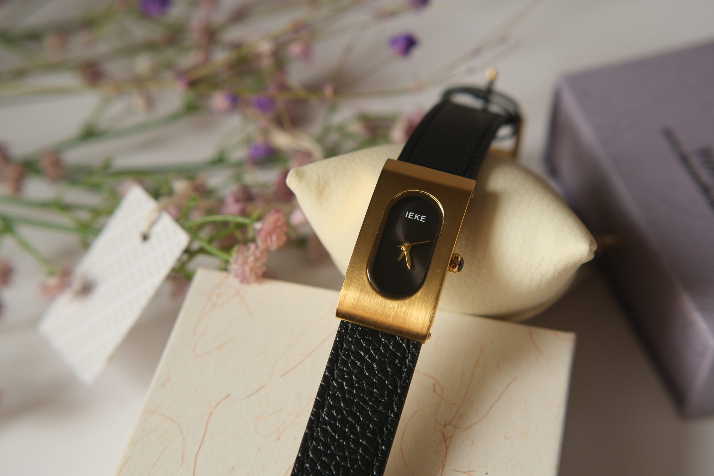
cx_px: 357
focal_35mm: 50
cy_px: 238
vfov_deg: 27.0
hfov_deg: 39.6
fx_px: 992
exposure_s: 1/180
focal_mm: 33
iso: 640
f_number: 3.6
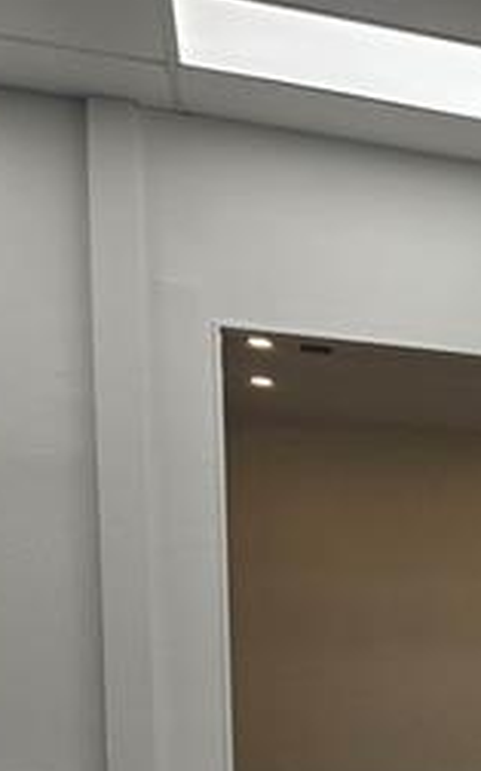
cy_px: 710
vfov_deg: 31.3
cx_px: 937
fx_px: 1303
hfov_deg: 16.4
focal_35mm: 62
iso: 32
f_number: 1.8
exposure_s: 1/120
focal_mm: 5.4
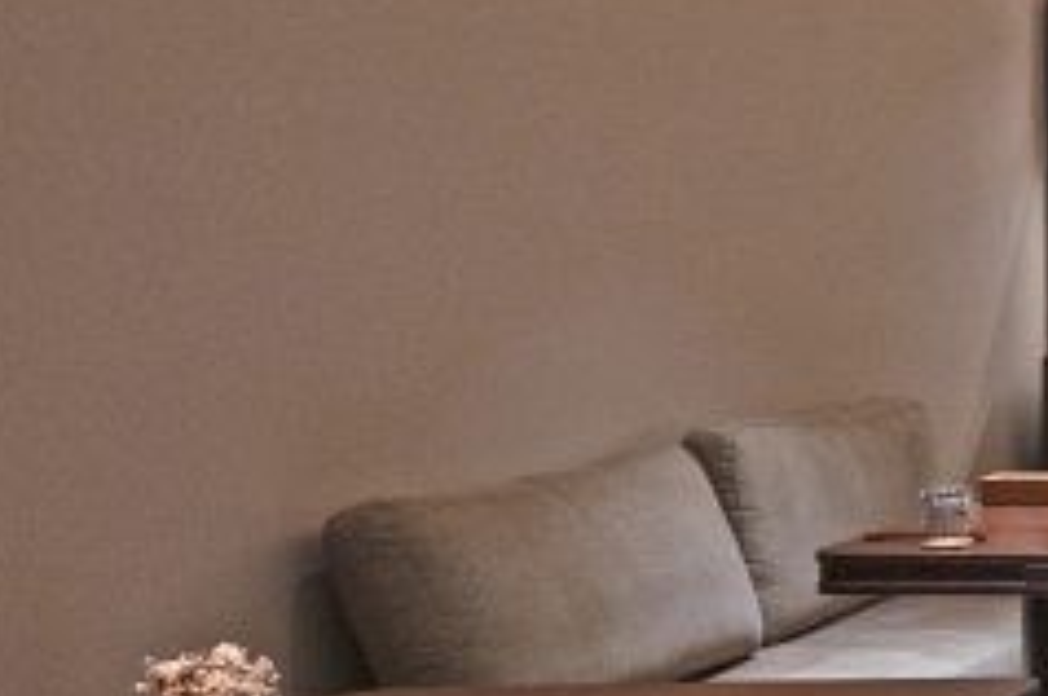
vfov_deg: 18.6
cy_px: 348
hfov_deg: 20.3
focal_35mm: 73
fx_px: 2122
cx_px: 1854
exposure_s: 1/30
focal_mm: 14
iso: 800
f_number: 5.6
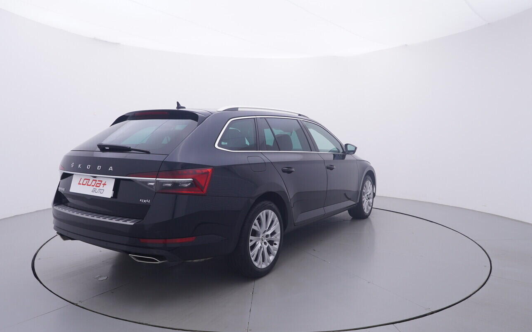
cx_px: 261
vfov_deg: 48.3
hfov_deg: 71.3
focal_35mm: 26
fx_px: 371
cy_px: 158
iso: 200
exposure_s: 1/80
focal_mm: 15
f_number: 5
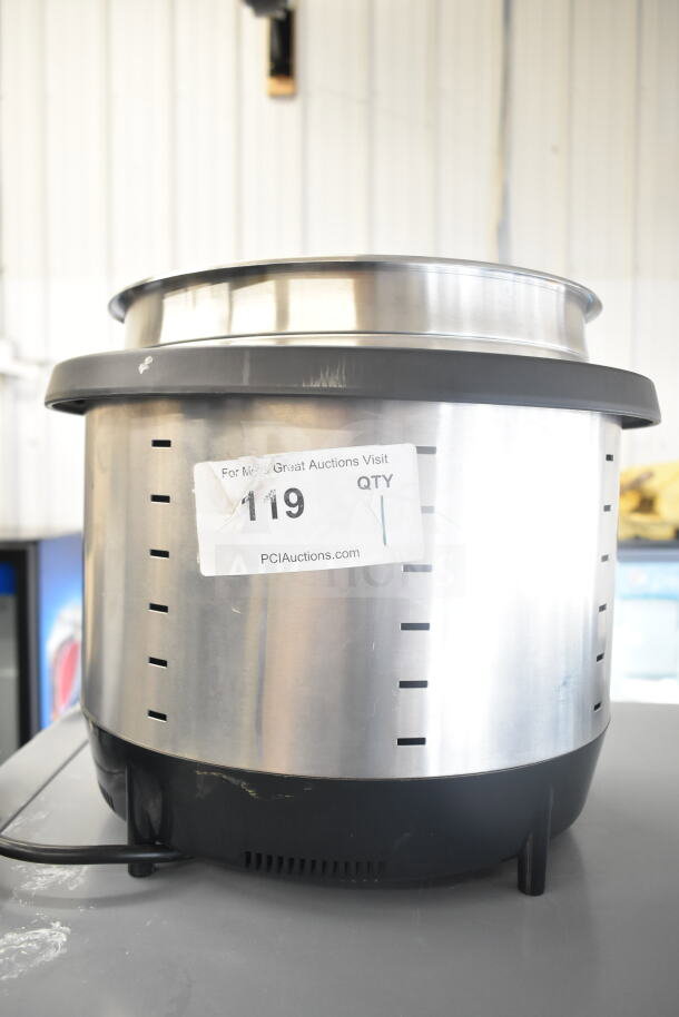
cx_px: 340
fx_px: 848
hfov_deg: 43.6
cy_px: 508
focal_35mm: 30
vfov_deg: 61.9
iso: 1600
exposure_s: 1/80
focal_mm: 20
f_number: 4.5
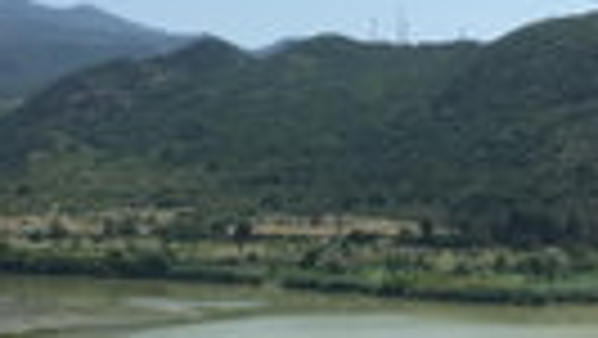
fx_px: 1507
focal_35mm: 95
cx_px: 418
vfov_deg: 12.8
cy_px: 189
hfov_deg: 22.3
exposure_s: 1/1876
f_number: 2.2
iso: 25
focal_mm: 4.15
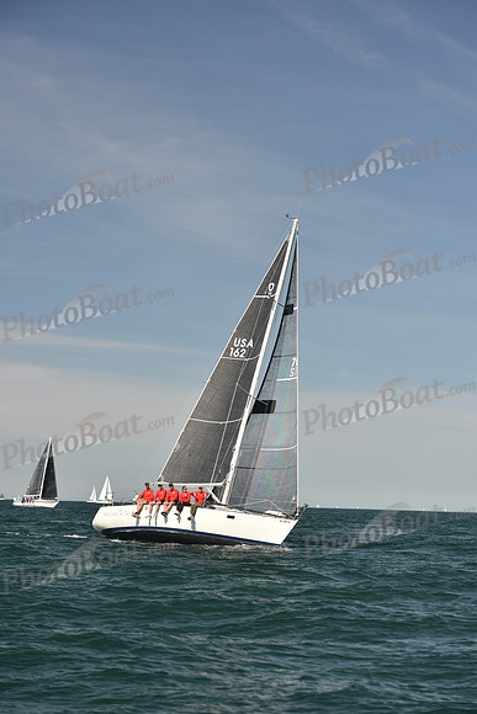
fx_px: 1827
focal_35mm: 92
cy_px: 357
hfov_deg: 14.9
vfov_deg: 22.1
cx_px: 238
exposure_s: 1/640
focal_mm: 92
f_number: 5.6
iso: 250
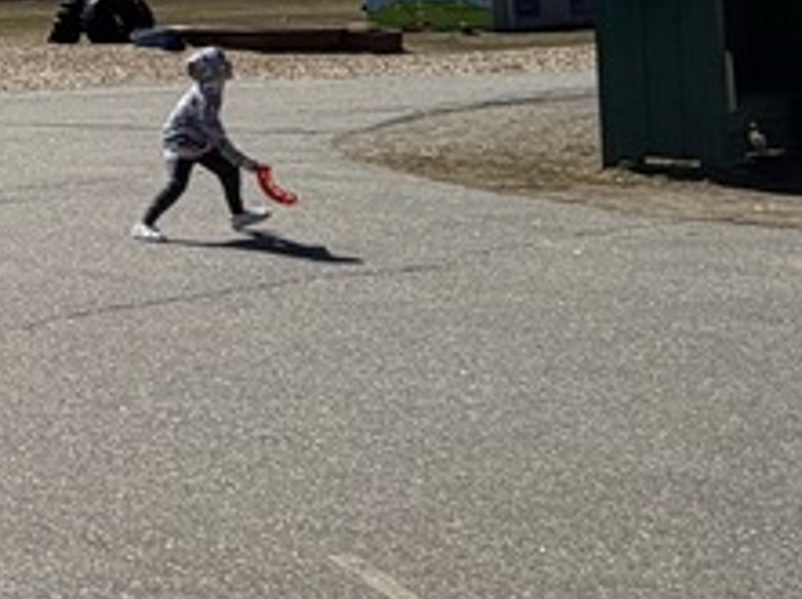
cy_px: -69
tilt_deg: +2.9
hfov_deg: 20.8
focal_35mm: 65
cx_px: -635
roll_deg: +1.2
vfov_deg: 21.3
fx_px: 1504
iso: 20
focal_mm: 2.22
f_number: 2.2
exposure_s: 1/1368
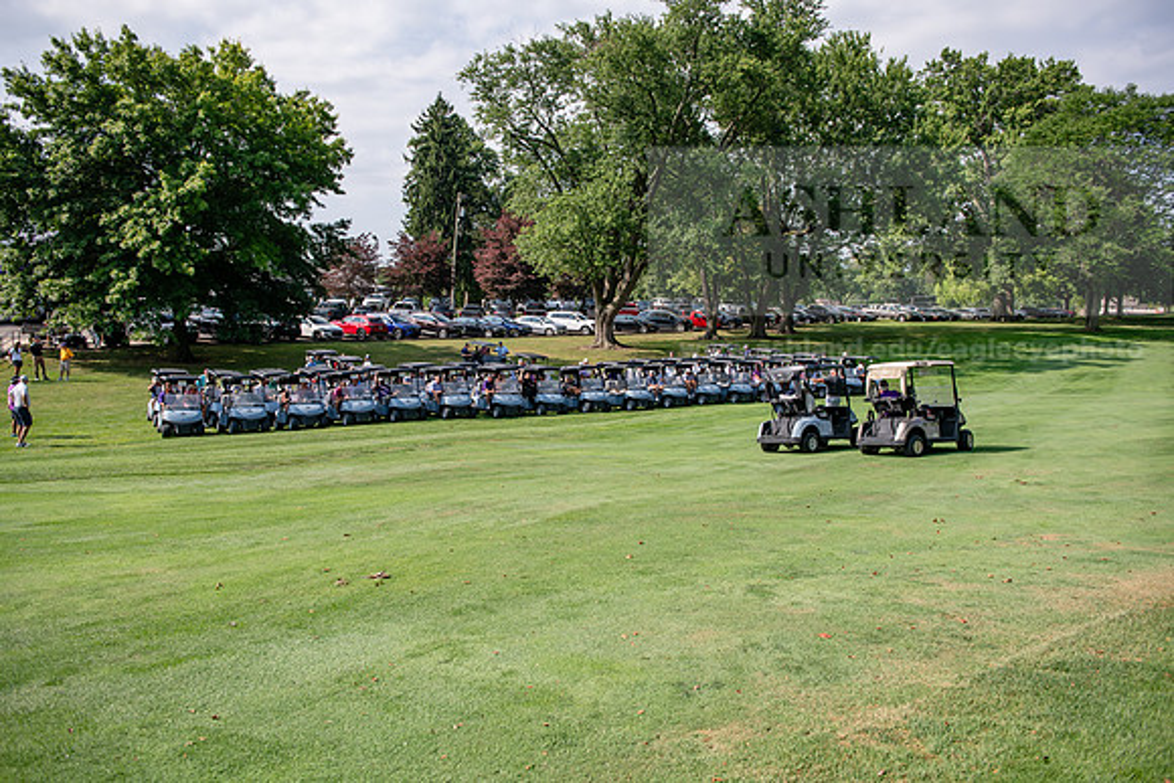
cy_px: 392
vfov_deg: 45.0
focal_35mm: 29
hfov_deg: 63.6
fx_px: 946
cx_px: 587
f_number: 3.5
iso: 80
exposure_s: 1/800
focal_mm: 29
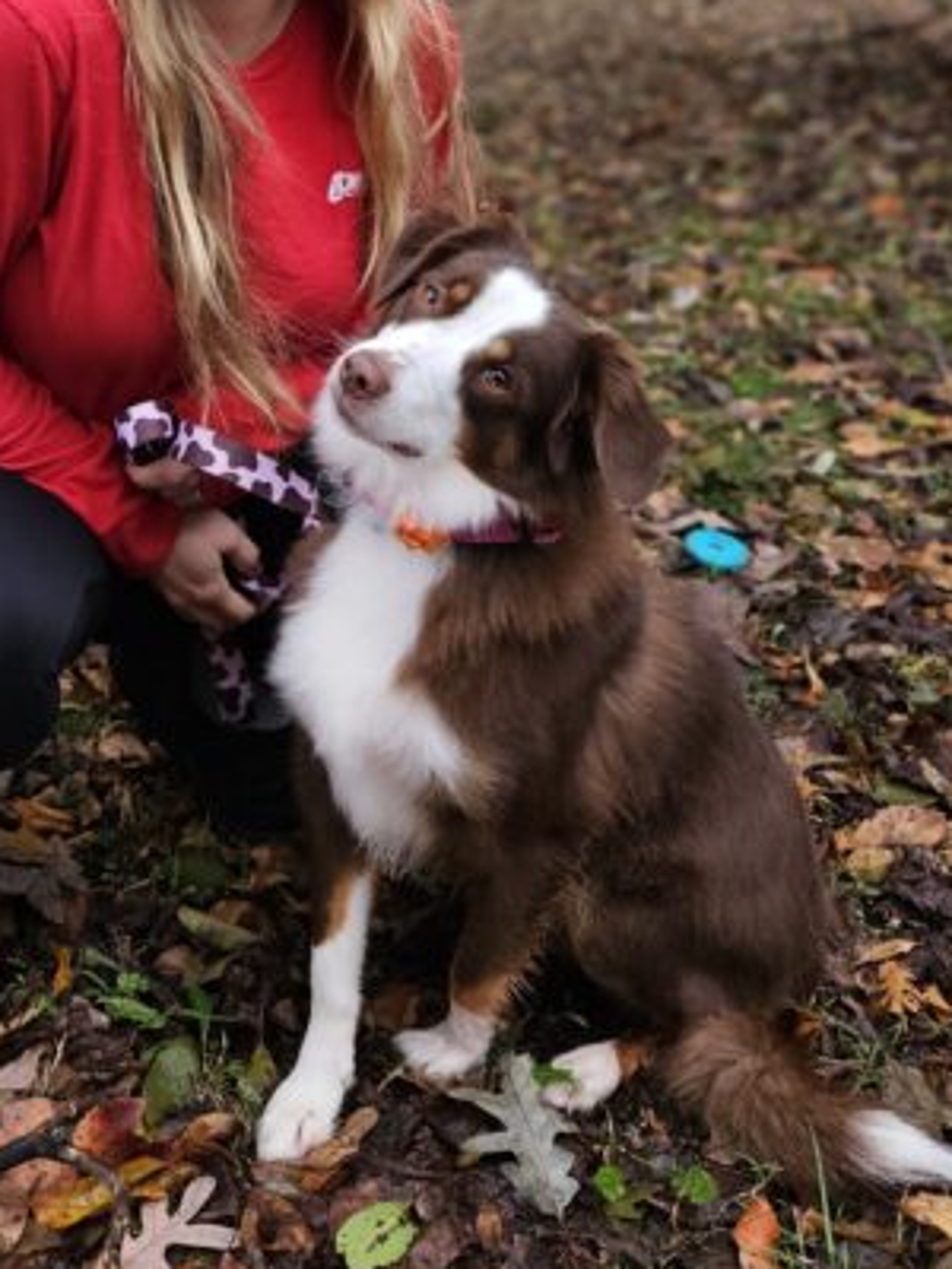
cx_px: 314
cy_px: 187
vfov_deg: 39.0
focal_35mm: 46
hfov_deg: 31.3
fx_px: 1687
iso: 50
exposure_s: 1/120
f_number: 1.8
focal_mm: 5.4
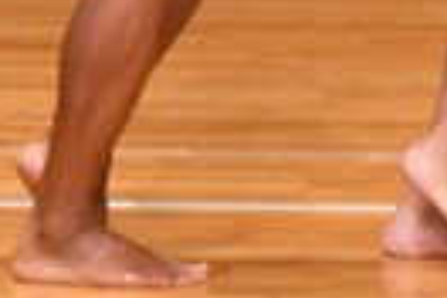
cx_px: 679
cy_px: -437
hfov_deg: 1.3
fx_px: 19666
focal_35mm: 1584
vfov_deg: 0.9
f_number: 5.6
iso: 4000
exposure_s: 1/400
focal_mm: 180
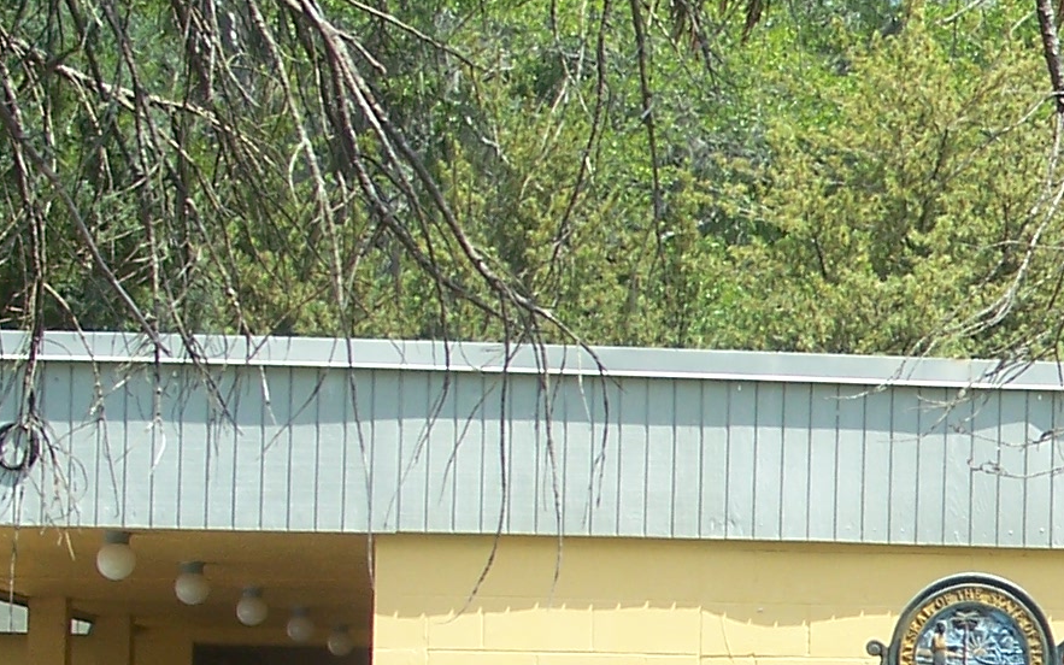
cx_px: 1457
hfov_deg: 13.8
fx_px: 4205
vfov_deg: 8.9
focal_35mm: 145
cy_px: 867
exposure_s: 1/400
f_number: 2.8
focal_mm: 7.8
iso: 64
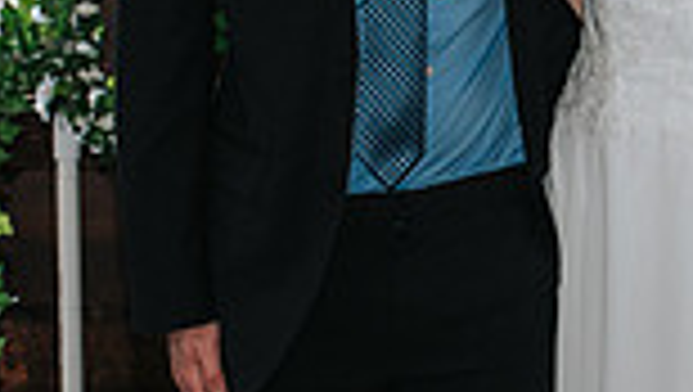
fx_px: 3035
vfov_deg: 7.4
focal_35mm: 165
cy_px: 258
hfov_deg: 13.0
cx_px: 520
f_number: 4.5
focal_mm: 35
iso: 1000
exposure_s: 1/200
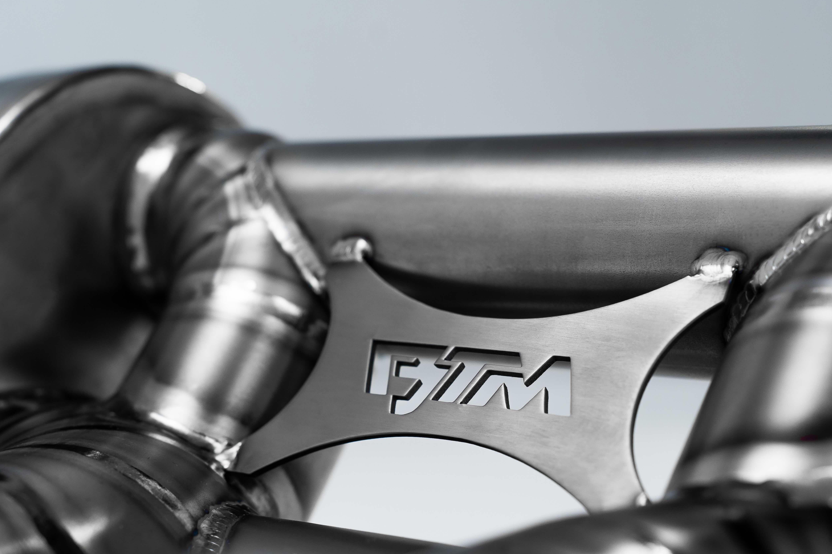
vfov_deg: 22.5
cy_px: 380
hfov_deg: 33.3
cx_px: 513
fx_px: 1387
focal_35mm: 60
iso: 500
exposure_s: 1/100
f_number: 5
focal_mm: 43
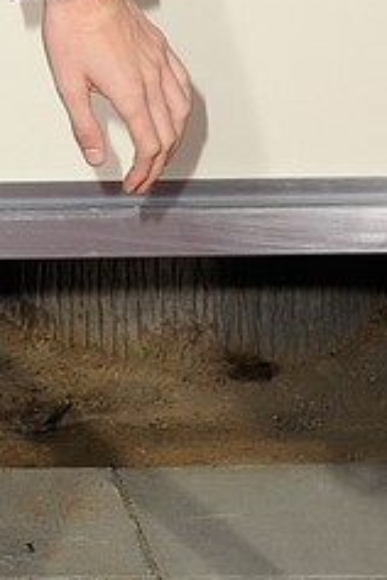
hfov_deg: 7.5
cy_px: -147
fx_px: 2822
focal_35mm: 175
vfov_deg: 11.5
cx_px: -378
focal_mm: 34
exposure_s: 1/160
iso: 640
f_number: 8
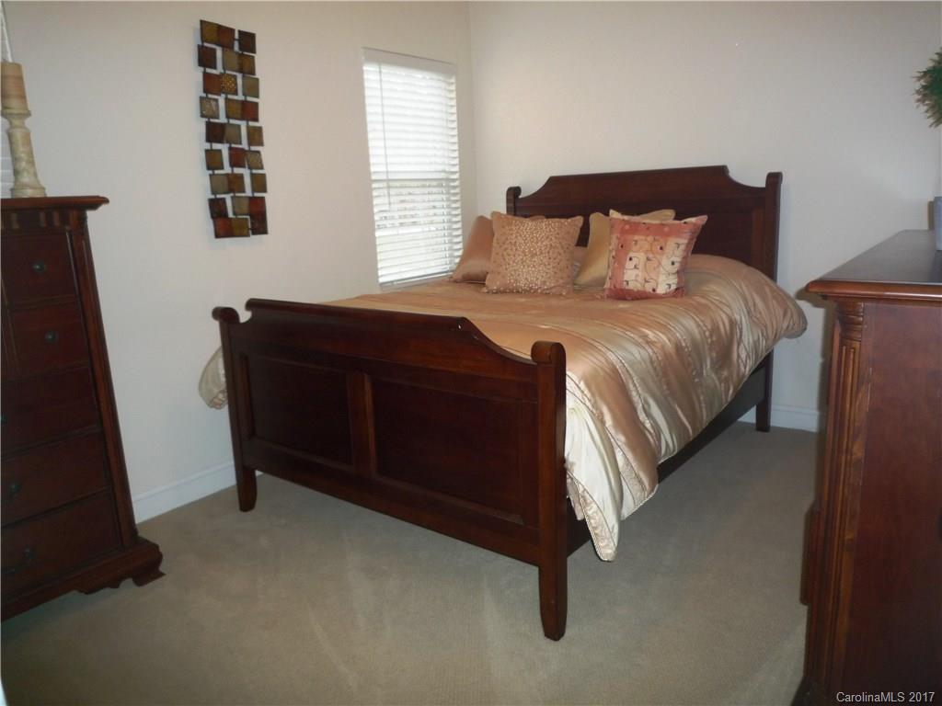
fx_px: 680
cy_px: 353
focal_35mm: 25
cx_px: 471
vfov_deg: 54.9
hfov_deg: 69.4
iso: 160
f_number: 2.8
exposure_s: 1/30
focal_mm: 4.4
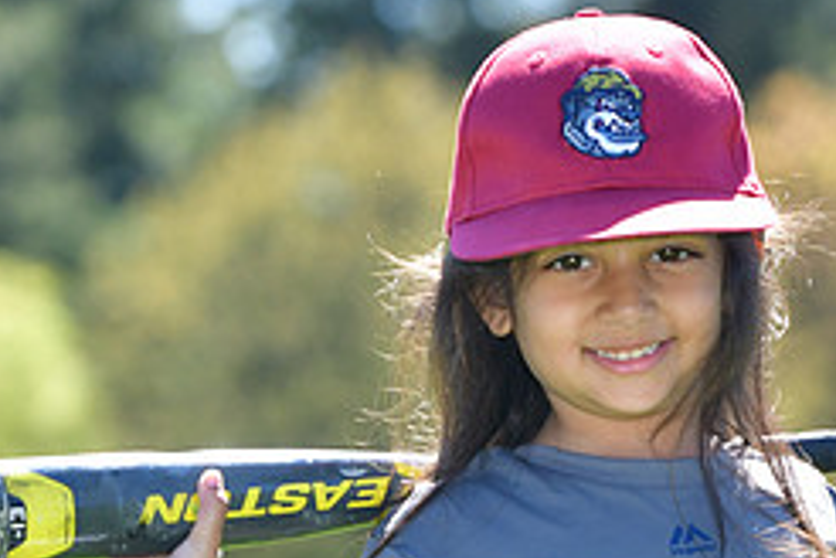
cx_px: 591
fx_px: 9195
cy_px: 611
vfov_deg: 3.5
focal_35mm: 396
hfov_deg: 5.2
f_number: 4.5
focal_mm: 112
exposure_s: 1/1000
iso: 400
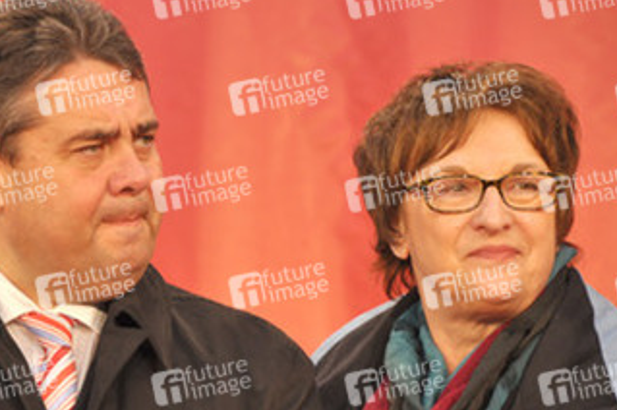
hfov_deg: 7.2
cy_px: 238
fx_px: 4909
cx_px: 227
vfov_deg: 4.8
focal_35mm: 287
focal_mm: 135
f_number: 5.6
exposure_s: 1/250
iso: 500
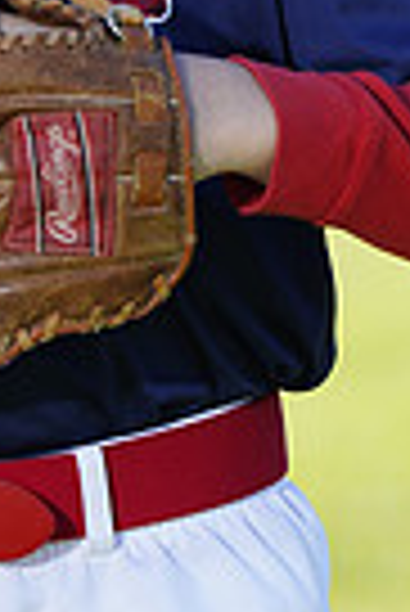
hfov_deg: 1.9
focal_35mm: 737
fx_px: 12558
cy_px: -274
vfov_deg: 2.8
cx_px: 43
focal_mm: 173
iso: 100
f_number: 5
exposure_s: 1/250
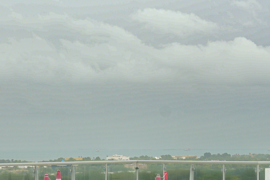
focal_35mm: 96
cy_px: 159
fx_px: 720
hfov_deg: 21.1
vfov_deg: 14.1
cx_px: 78
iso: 100
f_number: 5.6
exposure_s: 1/125
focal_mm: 35
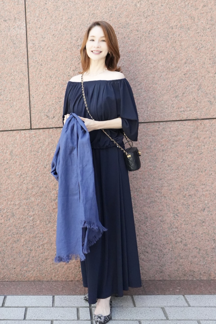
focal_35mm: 46
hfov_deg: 29.3
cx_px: 108
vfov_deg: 42.7
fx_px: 413
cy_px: 162
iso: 8000
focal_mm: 31
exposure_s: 1/4098
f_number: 2.8
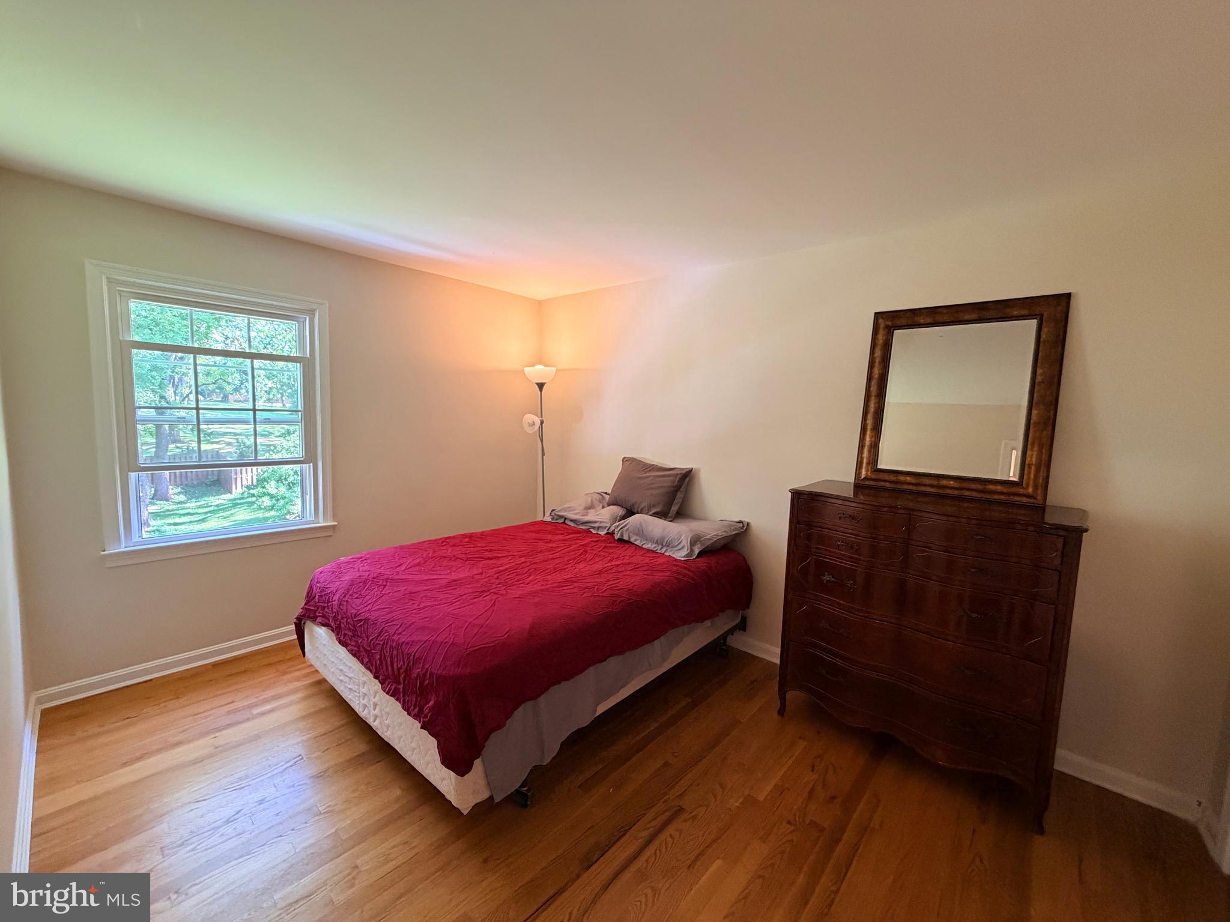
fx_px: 497
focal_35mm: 14
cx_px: 615
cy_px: 461
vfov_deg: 85.7
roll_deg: -1.1
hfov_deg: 102.1
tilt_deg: -4.4
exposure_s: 1/60
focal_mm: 2.22
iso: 400
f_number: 2.2
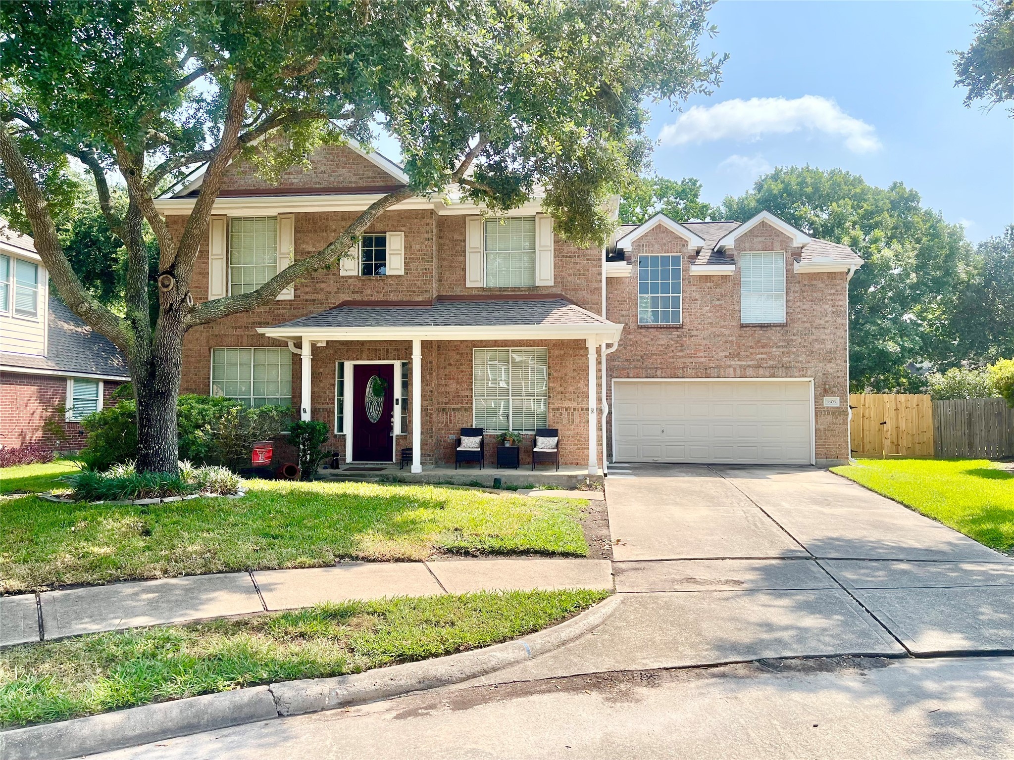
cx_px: 507
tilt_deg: +1.6
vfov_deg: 53.1
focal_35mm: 26
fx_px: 762
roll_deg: -0.4
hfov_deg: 67.3
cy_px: 380
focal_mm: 5.1
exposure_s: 1/1477
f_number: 1.6
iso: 50
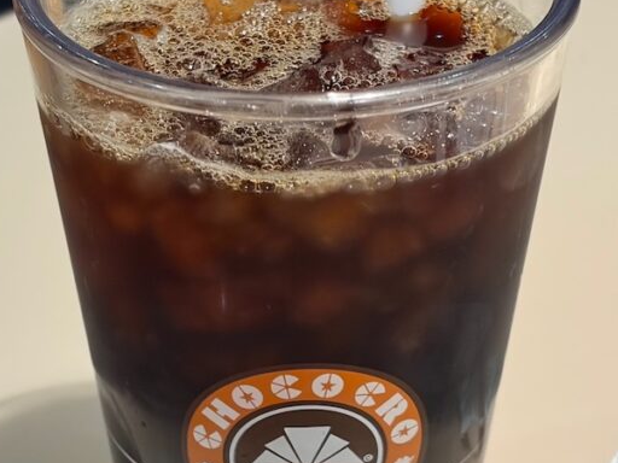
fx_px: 1857
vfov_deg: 14.2
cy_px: 295
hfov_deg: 18.9
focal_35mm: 104
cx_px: 292
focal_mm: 5.96
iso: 160
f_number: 1.6
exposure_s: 1/33
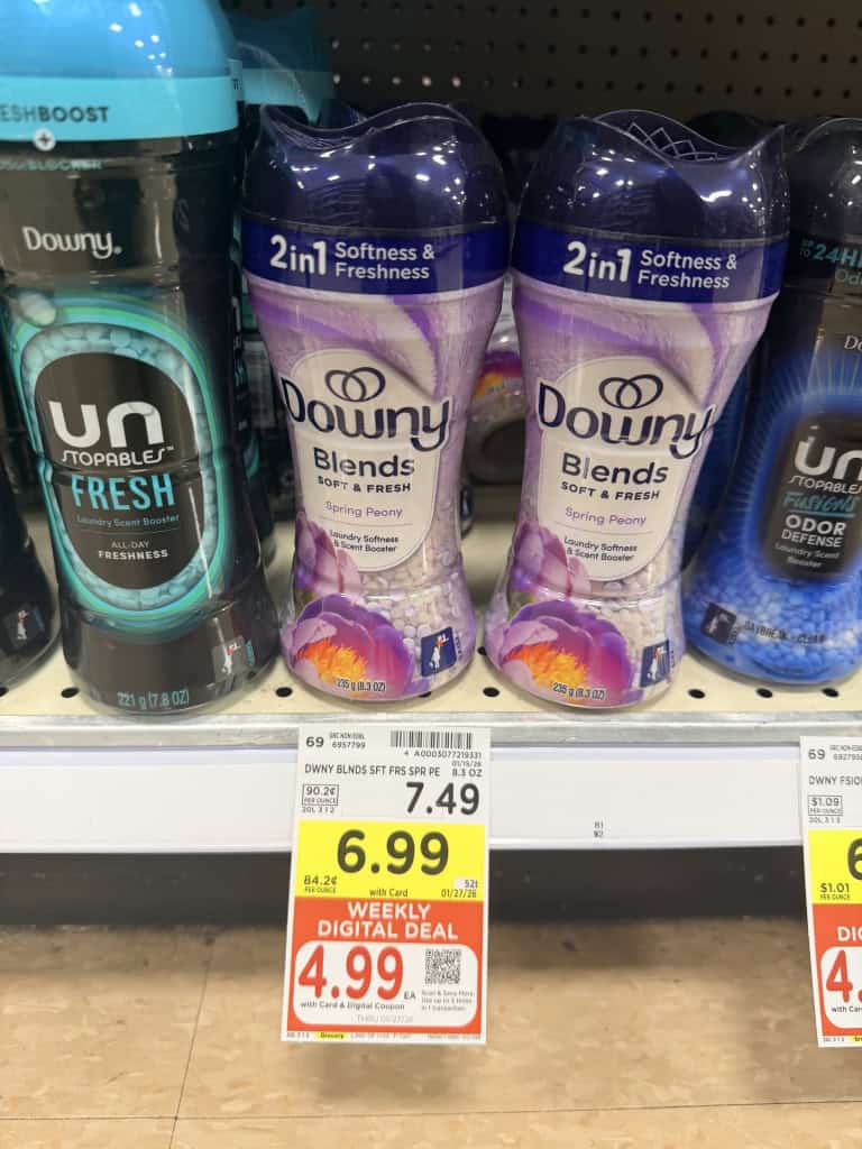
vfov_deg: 71.6
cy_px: 574
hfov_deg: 56.8
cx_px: 431
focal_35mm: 24
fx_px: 797
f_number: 1.8
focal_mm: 6.8
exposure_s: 1/61
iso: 125
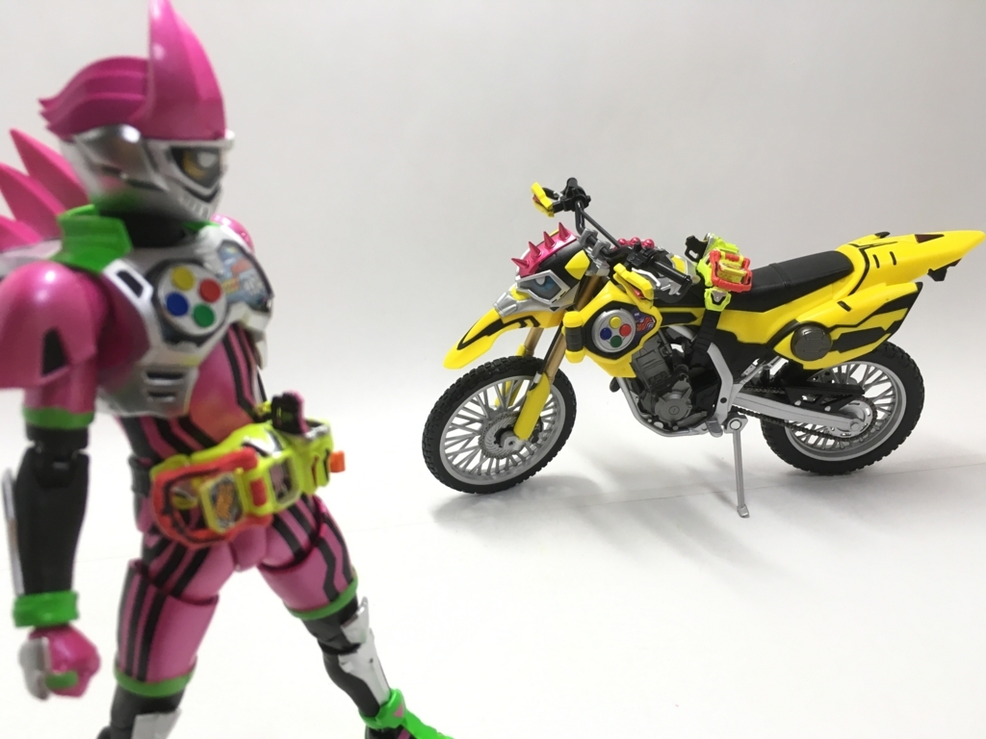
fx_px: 826
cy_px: 370
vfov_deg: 48.2
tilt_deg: -20.9
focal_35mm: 29
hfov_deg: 61.7
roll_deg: +4.0
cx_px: 493
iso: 32
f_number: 2.2
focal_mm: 4.15
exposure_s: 1/30
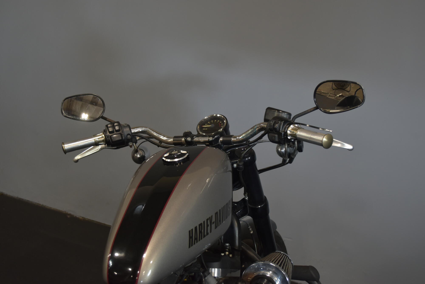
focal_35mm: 44
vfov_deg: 30.9
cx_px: 212
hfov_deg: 44.9
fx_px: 514
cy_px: 142
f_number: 4.5
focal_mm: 29
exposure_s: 1/30
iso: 640
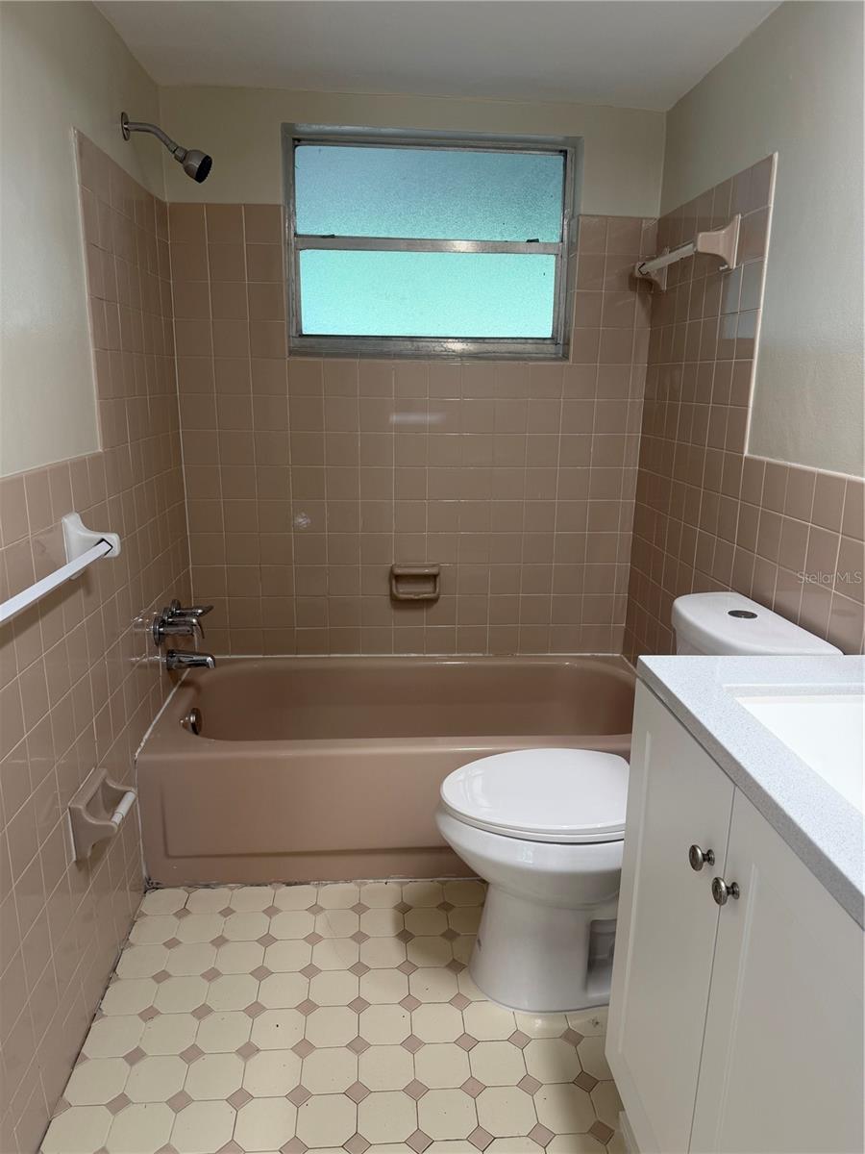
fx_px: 800
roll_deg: -1.3
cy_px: 577
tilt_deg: -15.5
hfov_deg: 56.8
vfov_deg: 71.6
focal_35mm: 24
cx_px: 432
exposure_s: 1/120
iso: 100
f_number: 1.78
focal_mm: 6.76
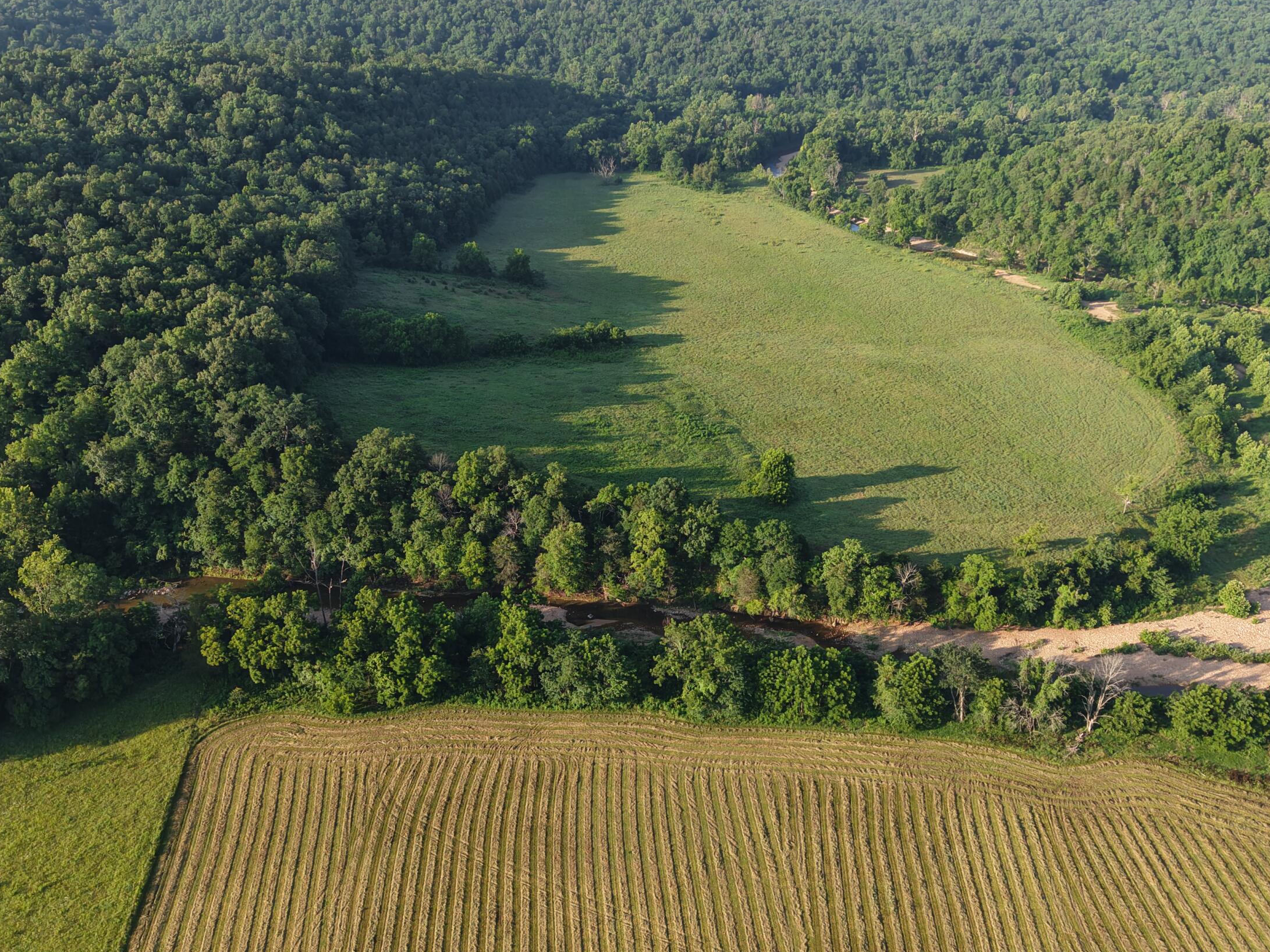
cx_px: 691
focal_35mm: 33
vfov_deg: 42.8
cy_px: 546
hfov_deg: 55.3
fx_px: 1211
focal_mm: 8.67
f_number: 1.8
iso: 100
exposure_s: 1/800
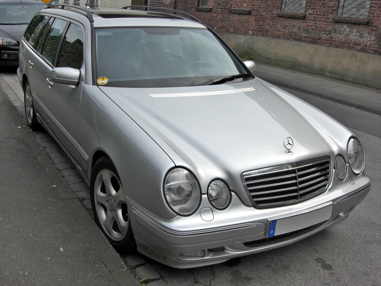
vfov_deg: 37.7
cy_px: 143
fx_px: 418
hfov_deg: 49.0
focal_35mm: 38
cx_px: 190
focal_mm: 7.9
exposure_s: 1/640
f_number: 4
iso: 80
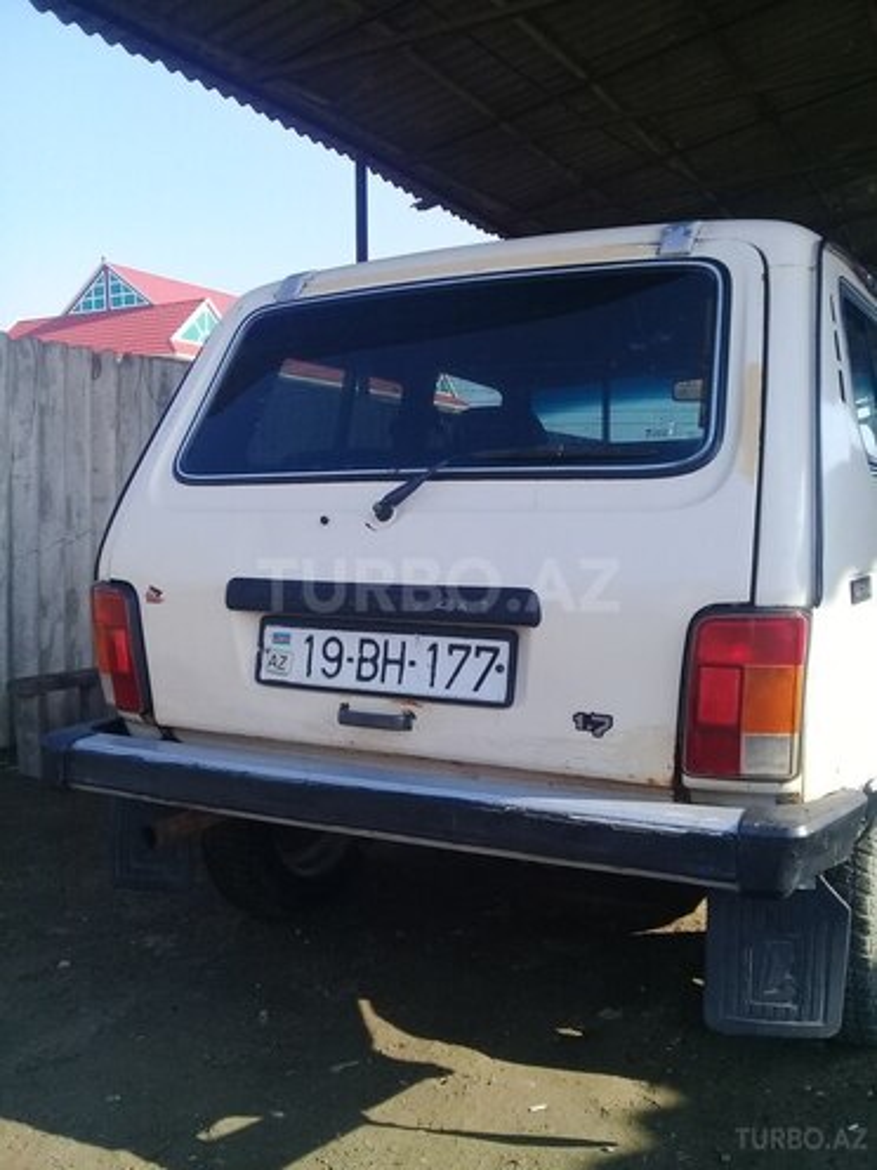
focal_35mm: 31
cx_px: 438
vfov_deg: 58.4
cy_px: 585
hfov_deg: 45.4
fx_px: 1047
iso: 50
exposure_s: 1/509
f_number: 2.2
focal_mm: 3.3
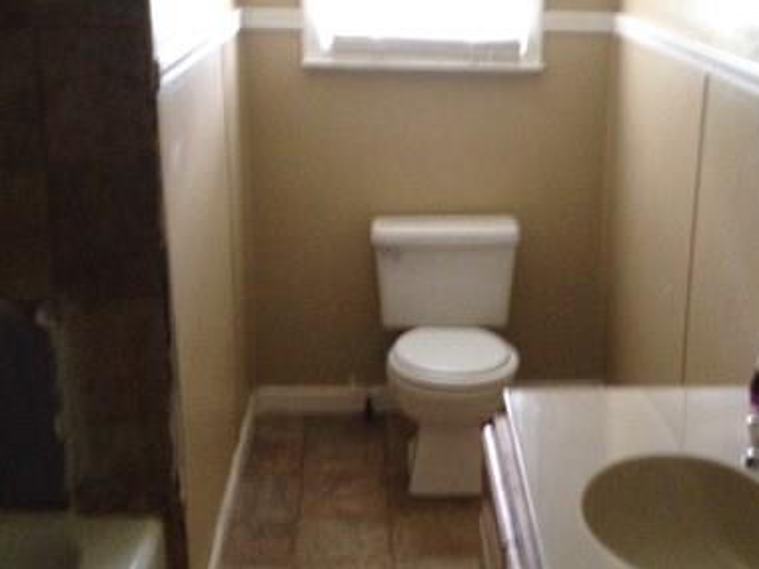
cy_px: 284
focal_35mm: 59
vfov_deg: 24.8
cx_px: 495
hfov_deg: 32.5
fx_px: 1294
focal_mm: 4.28
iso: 400
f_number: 2.4
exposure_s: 1/15
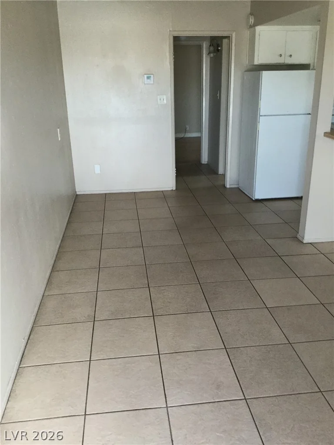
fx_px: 399
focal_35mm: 31
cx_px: 167
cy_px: 222
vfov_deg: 58.4
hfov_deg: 45.4
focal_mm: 3.3
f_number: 2.4
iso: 40
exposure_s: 1/30
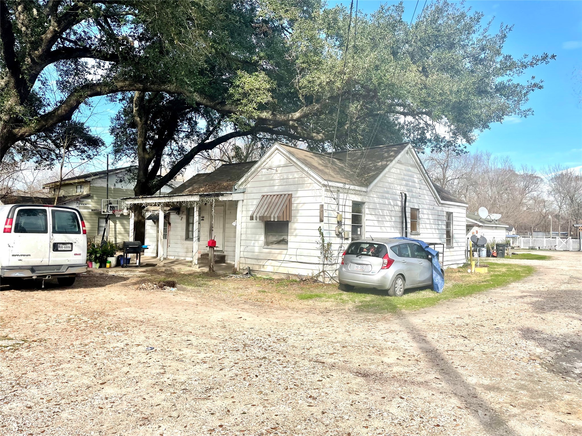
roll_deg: -0.7
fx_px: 437
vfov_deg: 53.1
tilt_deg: +1.8
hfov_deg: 67.3
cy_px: 218
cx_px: 291
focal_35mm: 26
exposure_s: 1/2506
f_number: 1.6
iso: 32
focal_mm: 4.2
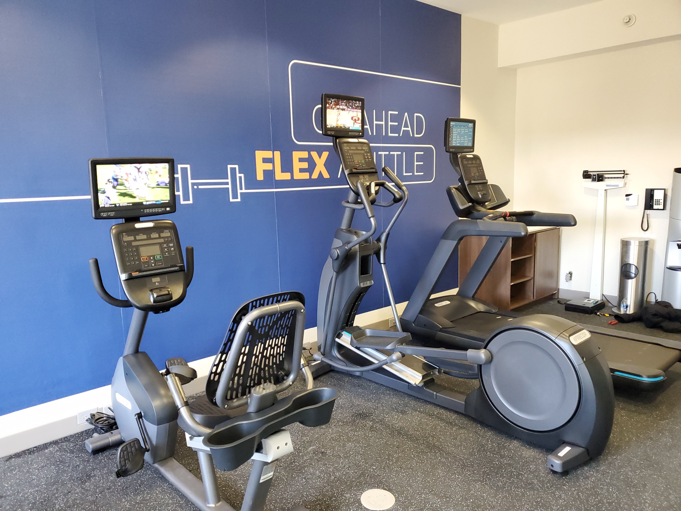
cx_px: 340
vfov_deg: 53.1
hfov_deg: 67.3
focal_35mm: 26
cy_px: 256
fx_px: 511
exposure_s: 1/60
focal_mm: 4.3
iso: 320
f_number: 1.5
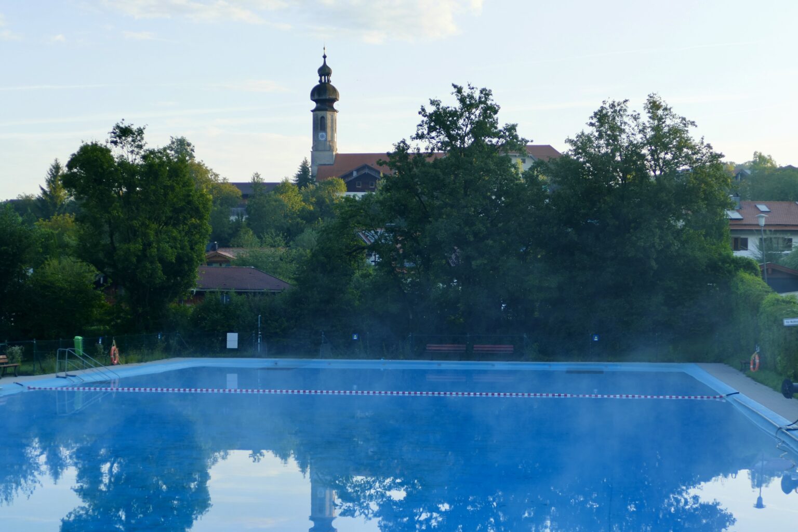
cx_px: 399
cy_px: 266
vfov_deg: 25.5
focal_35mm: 53
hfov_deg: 37.5
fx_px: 1175
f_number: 3.4
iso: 125
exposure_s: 1/320
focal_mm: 18.77
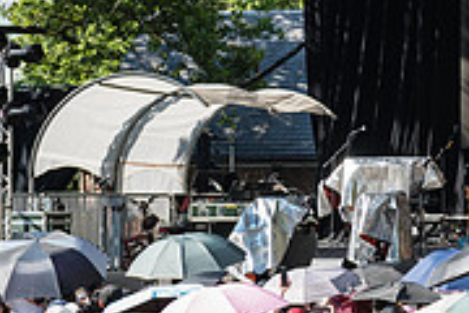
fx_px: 2345
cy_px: 59
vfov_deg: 7.6
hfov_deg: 10.9
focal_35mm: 180
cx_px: 745
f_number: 4
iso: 500
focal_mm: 56
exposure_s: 1/1250
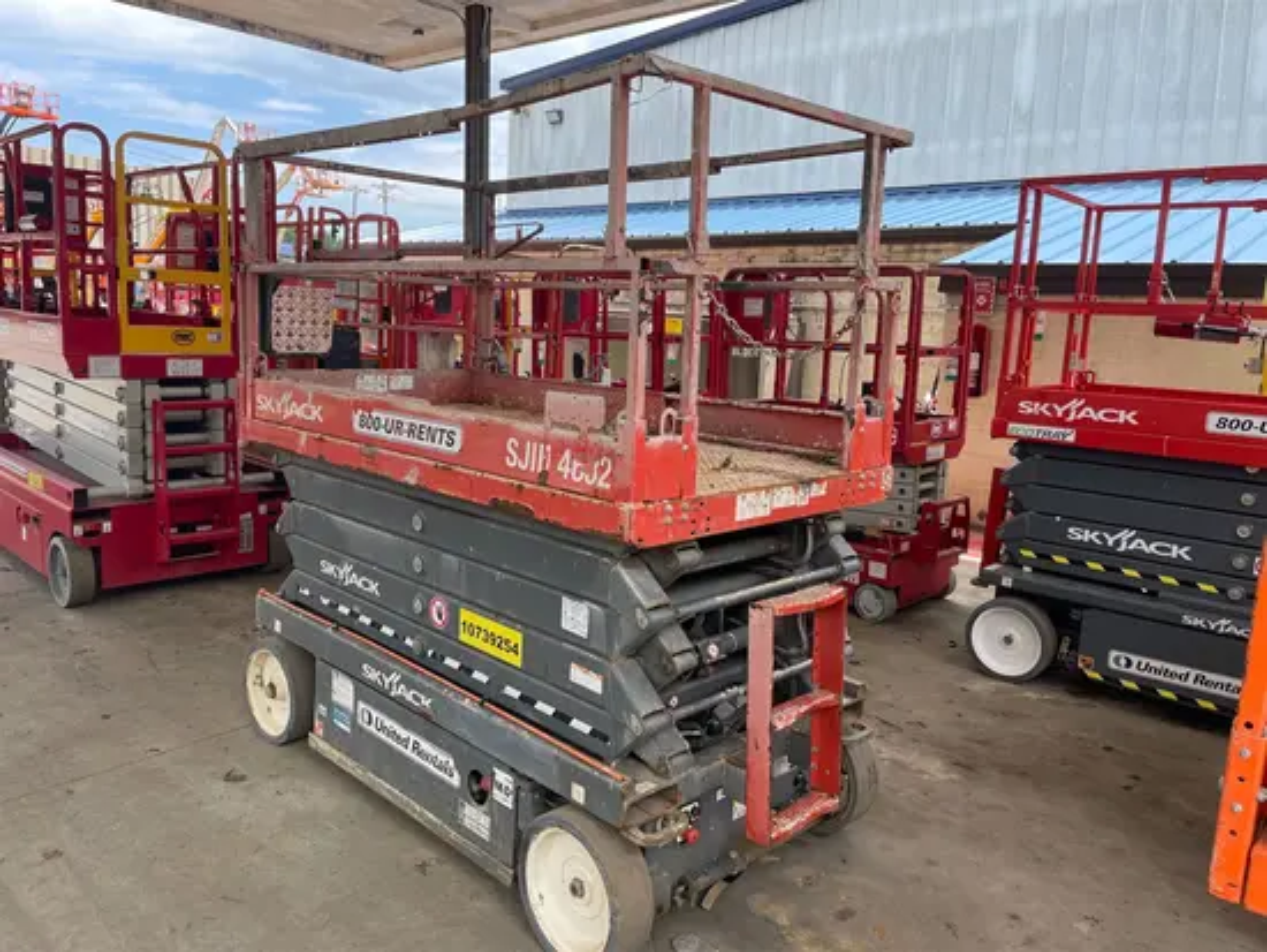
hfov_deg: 67.3
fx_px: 952
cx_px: 634
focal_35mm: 26
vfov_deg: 53.1
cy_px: 476
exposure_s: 1/686
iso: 32
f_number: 1.6
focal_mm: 4.2
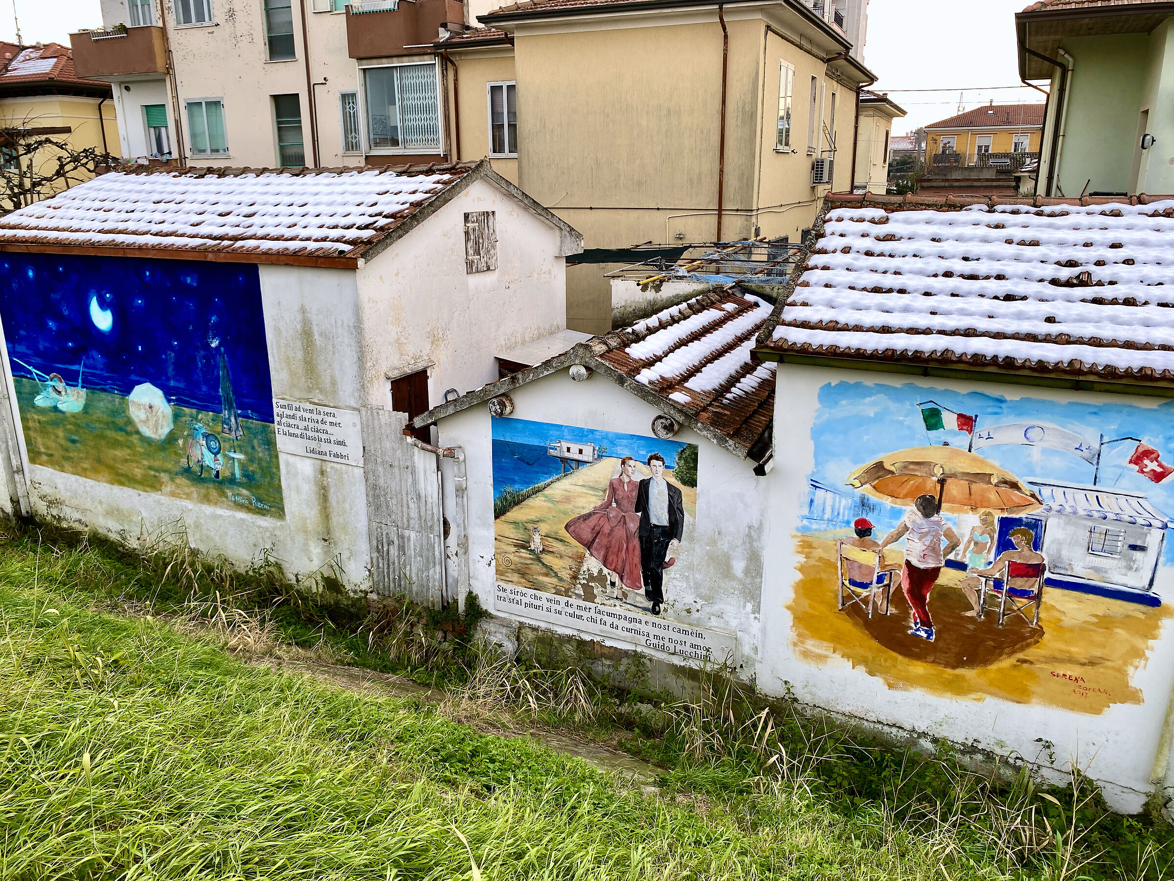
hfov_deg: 67.3
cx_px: 587
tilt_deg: -14.6
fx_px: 882
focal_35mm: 26
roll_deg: +0.4
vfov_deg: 53.1
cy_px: 440
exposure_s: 1/171
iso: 32
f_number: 1.8
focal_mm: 4.25
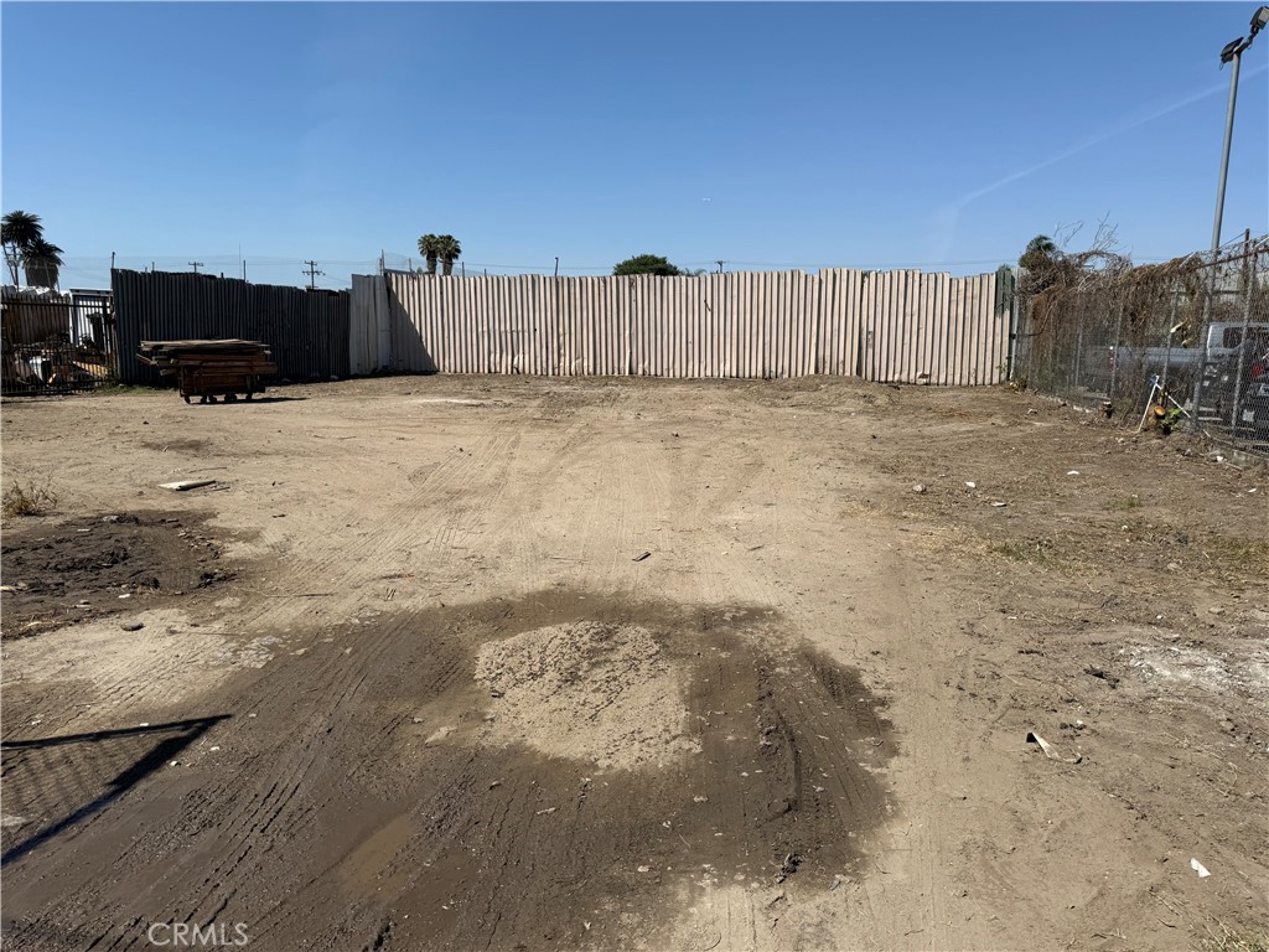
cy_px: 476
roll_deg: -0.4
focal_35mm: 24
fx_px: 880
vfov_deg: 56.8
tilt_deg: -7.3
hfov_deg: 71.6
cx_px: 634
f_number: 1.78
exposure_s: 1/7353
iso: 80
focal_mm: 6.76
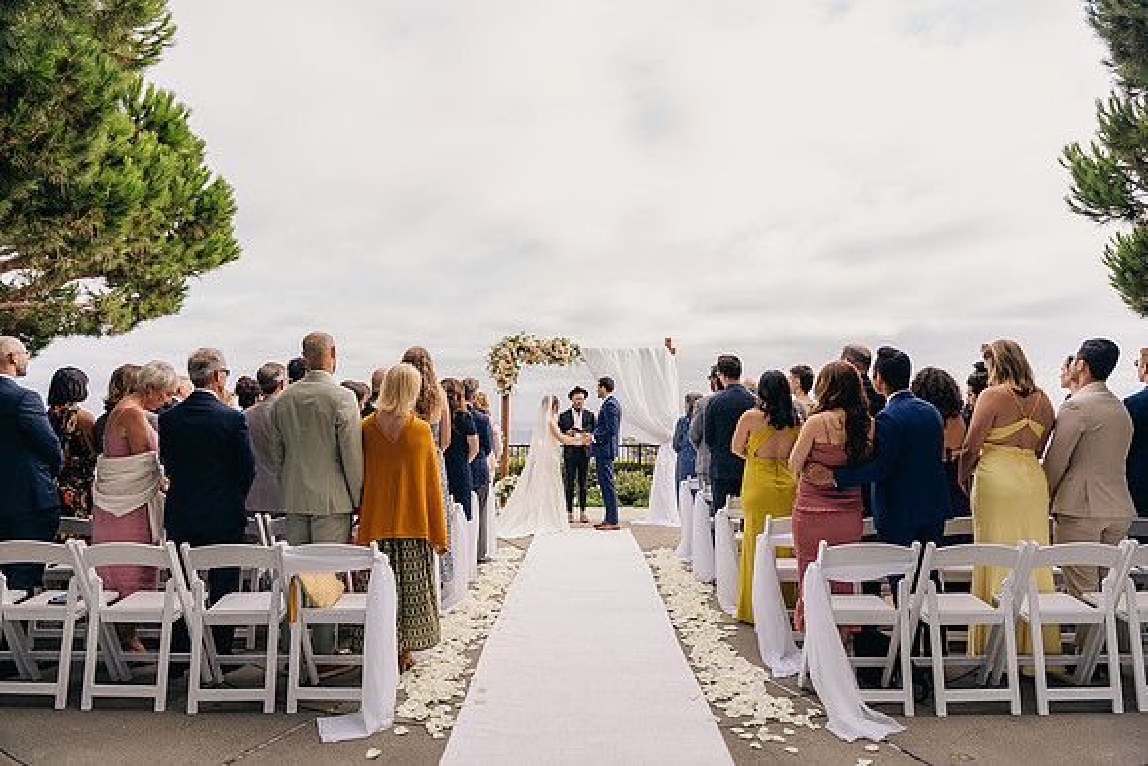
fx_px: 782
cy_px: 383
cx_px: 573
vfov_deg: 52.2
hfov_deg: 72.5
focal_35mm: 25
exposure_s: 1/250
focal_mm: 24
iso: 100
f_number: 3.2
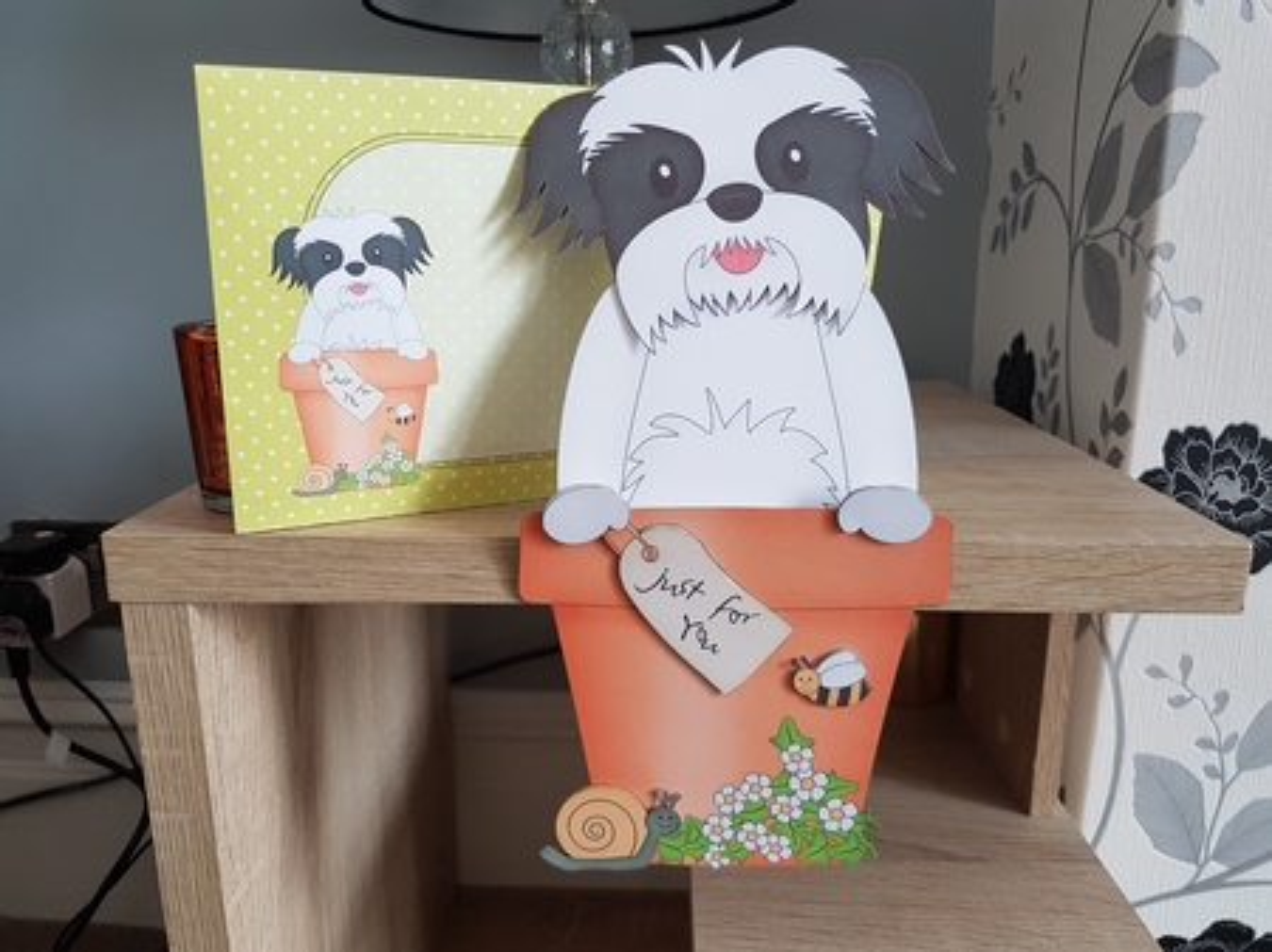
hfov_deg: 67.3
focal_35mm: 26
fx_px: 955
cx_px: 636
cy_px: 476
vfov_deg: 53.0
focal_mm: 4.2
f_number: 1.7
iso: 80
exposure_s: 1/50
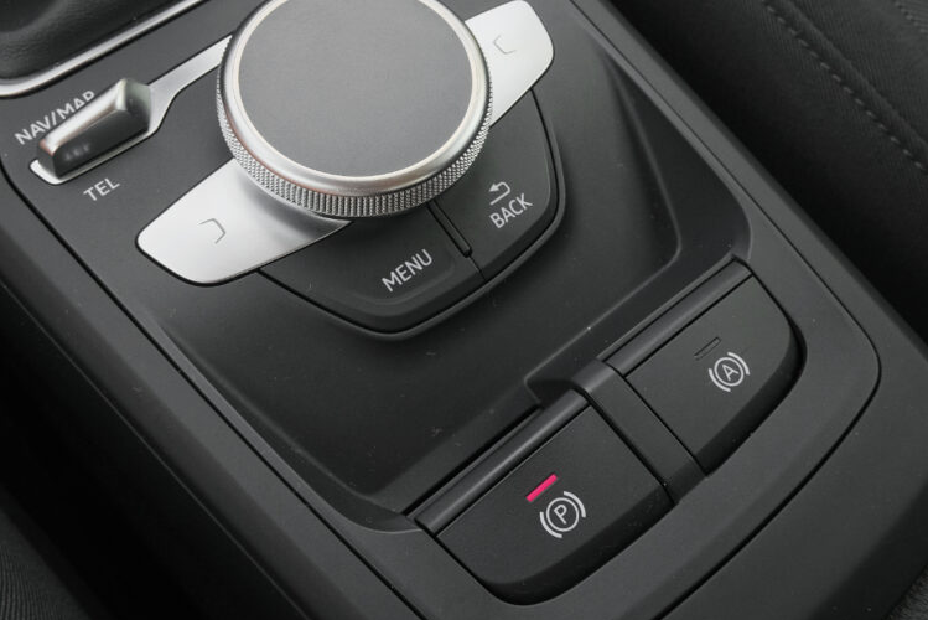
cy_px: 255
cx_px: 425
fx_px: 1057
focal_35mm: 41
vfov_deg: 32.6
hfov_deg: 47.3
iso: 2000
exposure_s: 1/100
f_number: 9
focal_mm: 19.7
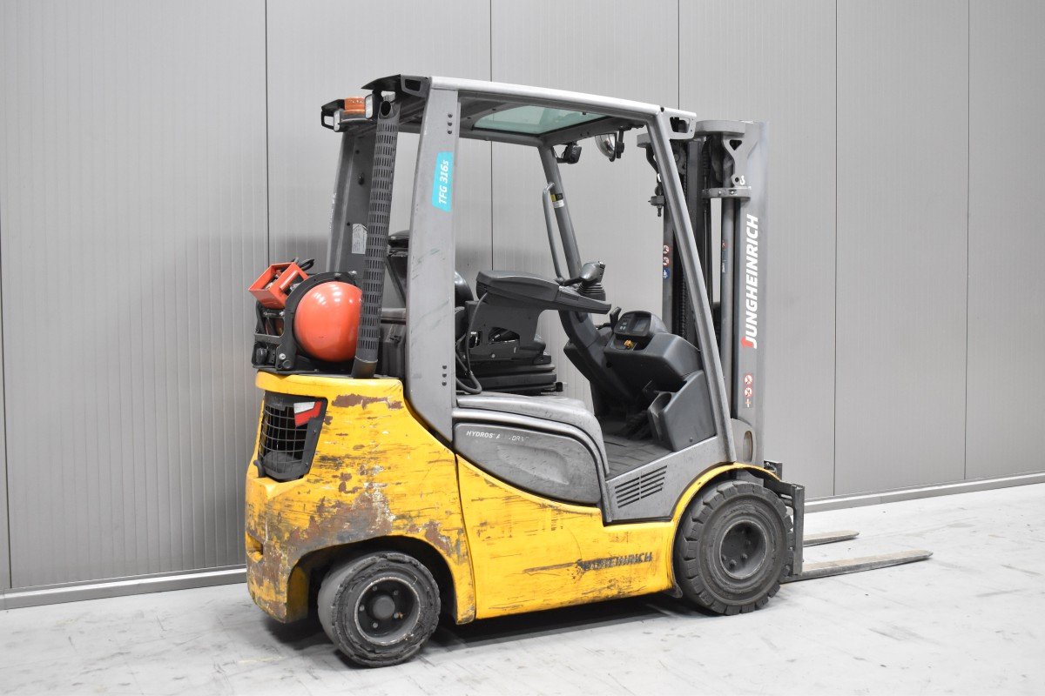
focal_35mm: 39
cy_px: 348
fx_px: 1132
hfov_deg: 49.6
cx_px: 522
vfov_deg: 34.2
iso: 1600
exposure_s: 1/25
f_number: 5
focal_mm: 26
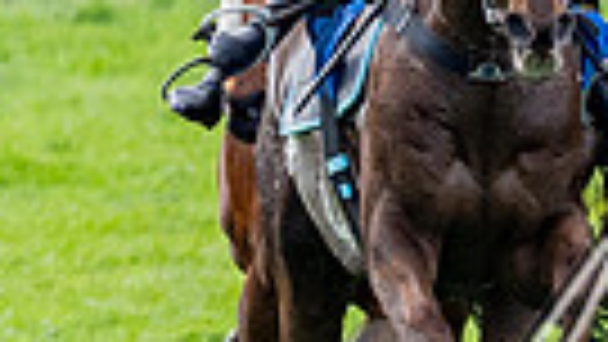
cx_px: 953
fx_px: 36700
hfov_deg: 0.9
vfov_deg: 0.5
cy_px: 154
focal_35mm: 2276
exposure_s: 1/1600
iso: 400
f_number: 4
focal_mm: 200
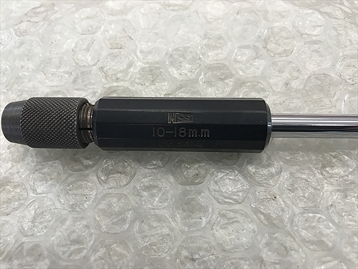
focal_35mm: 28
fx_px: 290
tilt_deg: -63.1
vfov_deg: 49.7
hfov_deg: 63.4
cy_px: 134
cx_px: 179
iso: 25
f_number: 1.8
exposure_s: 1/30
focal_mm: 3.99
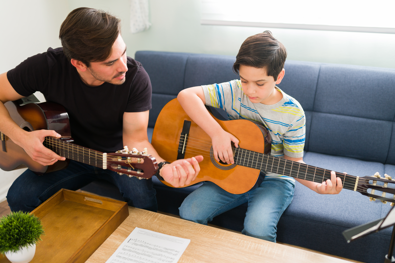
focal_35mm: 37
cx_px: 208
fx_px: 406
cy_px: 132
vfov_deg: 36.0
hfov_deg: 51.9
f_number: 1.8
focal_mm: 35
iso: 500
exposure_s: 1/125
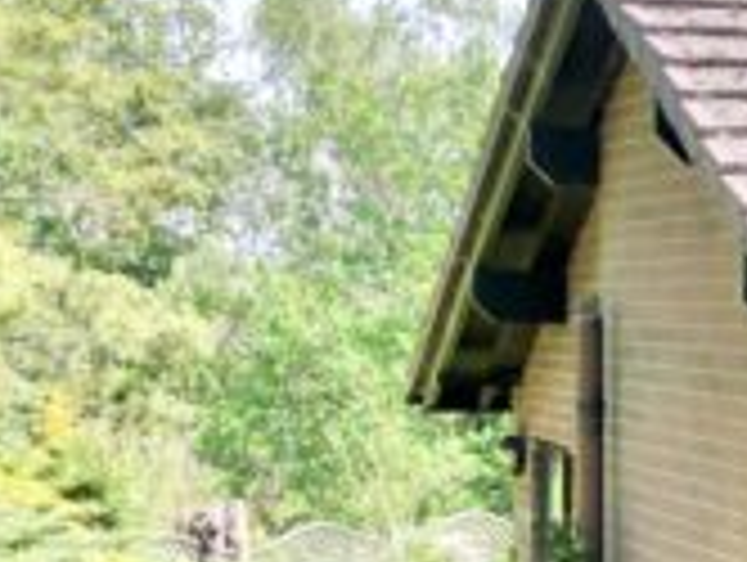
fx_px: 3198
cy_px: 652
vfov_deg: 9.9
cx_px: 770
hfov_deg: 13.1
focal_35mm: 148
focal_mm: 6.72
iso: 110
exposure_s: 1/1500
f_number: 1.7
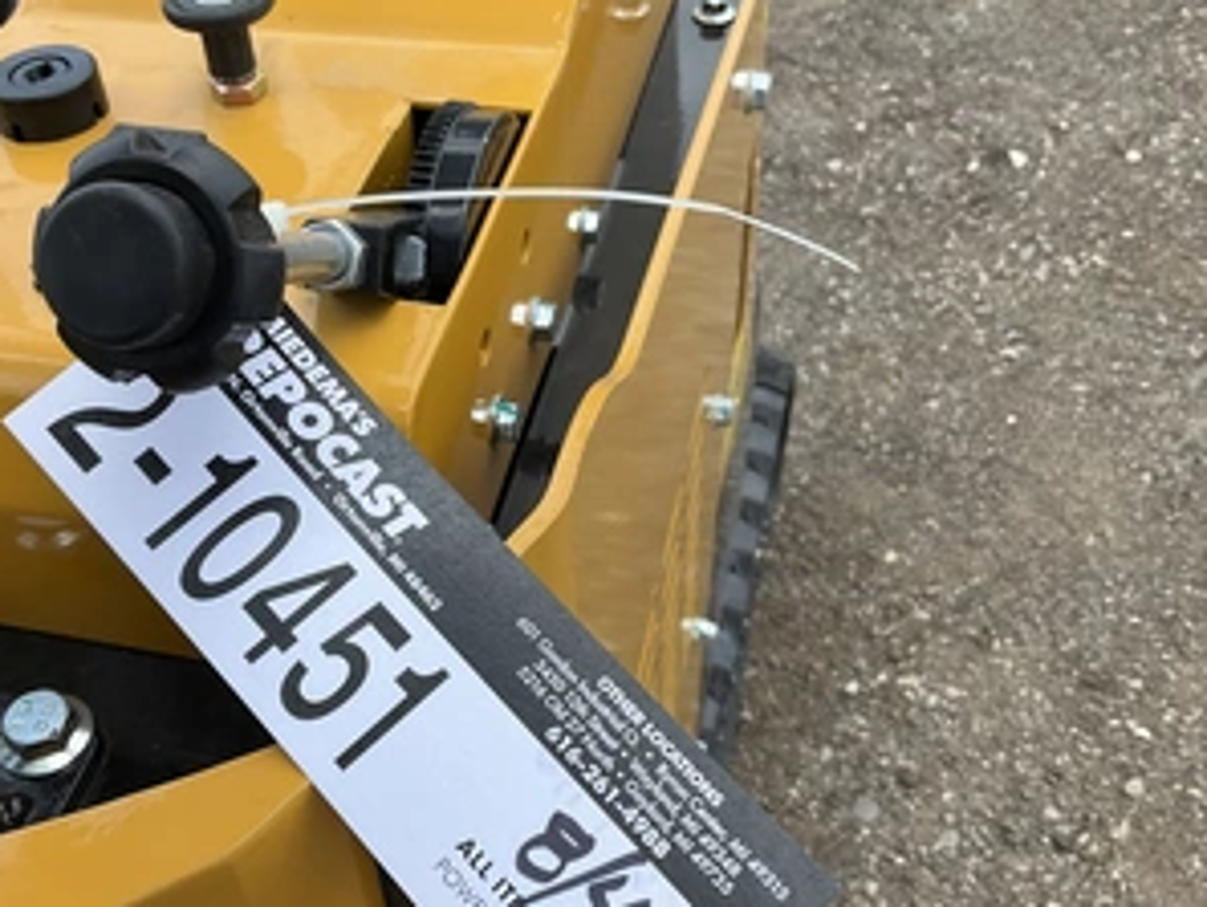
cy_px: 492
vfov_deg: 36.8
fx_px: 1360
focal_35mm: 39
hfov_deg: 47.4
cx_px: 459
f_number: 1.8
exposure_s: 1/650
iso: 25
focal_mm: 3
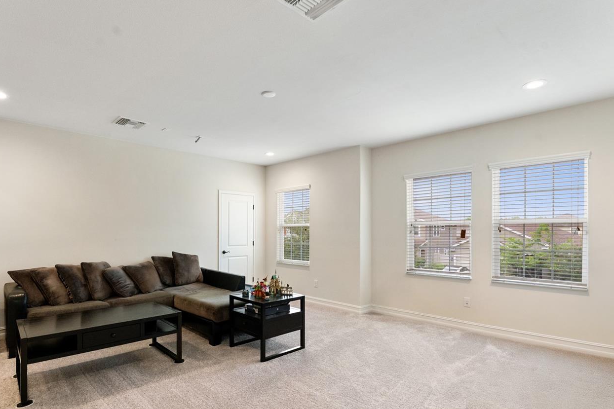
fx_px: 307
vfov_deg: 66.8
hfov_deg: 89.9
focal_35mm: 18
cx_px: 286
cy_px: 244
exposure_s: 1/25
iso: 3200
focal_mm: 14
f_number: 9
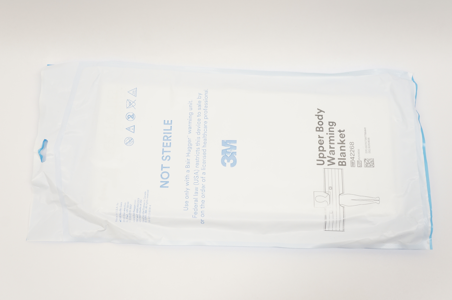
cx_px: 226
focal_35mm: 40
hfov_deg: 48.0
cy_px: 150
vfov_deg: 32.9
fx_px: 508
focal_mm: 27
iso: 400
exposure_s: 1/60
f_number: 6.3
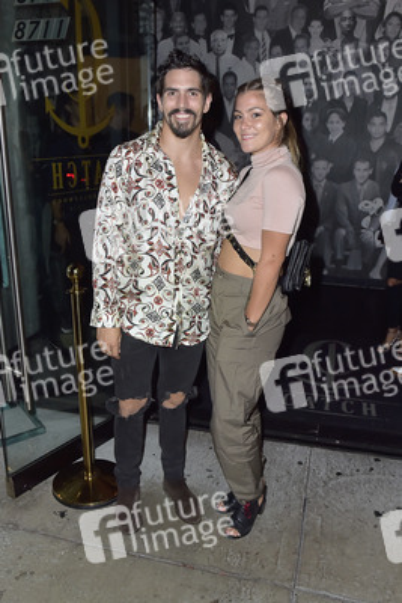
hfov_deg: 53.2
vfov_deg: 73.7
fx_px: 402
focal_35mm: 24
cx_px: 201
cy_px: 302
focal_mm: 24
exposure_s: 1/160
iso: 640
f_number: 4.5
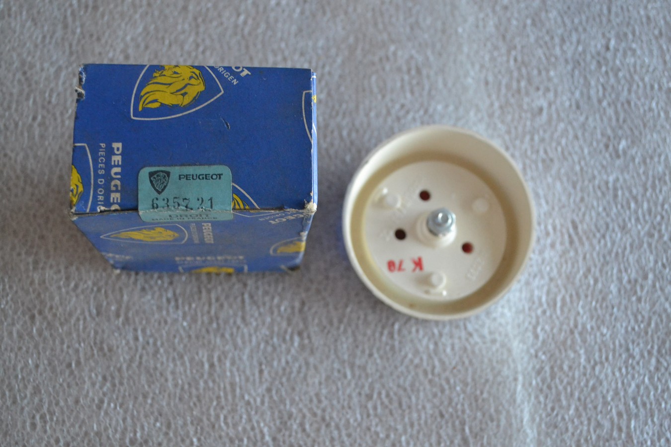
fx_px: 839
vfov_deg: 29.9
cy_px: 224
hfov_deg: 43.6
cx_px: 336
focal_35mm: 45
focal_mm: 30
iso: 2200
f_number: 4.5
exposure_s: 1/60
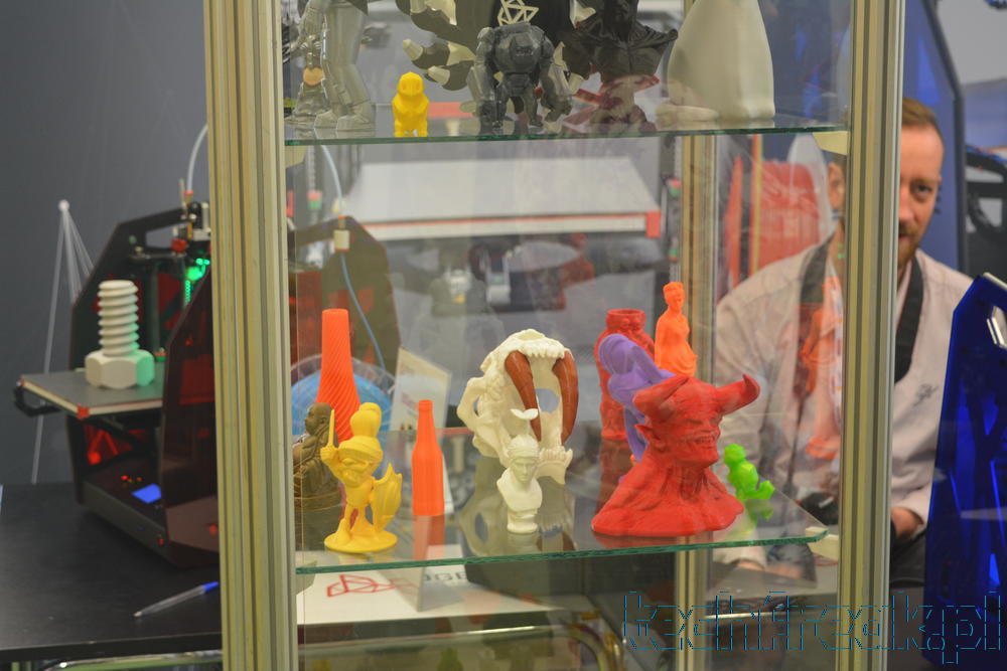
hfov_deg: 28.1
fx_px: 2014
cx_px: 504
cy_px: 336
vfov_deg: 18.9
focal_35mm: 72
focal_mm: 48
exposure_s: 1/30
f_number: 5.3
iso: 1000
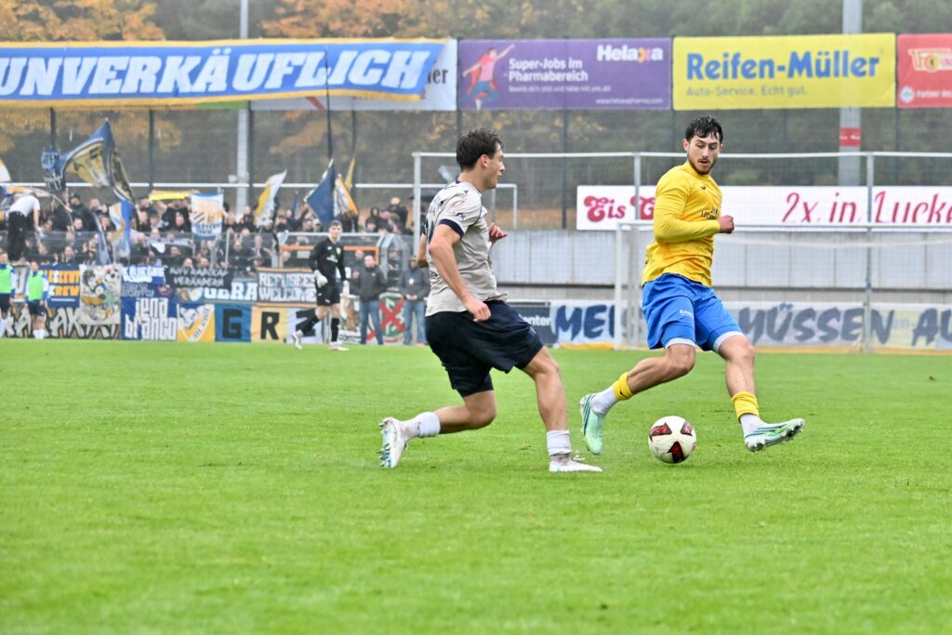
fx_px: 3174
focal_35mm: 120
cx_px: 476
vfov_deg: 11.4
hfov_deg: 17.1
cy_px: 318
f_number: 4.8
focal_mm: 120
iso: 3200
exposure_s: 1/1600
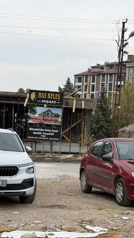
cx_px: 73
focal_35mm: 70
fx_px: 442
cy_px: 119
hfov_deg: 17.2
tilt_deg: +0.4
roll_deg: -3.4
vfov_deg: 30.2
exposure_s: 1/1027
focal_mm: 6.76
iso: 64
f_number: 1.78
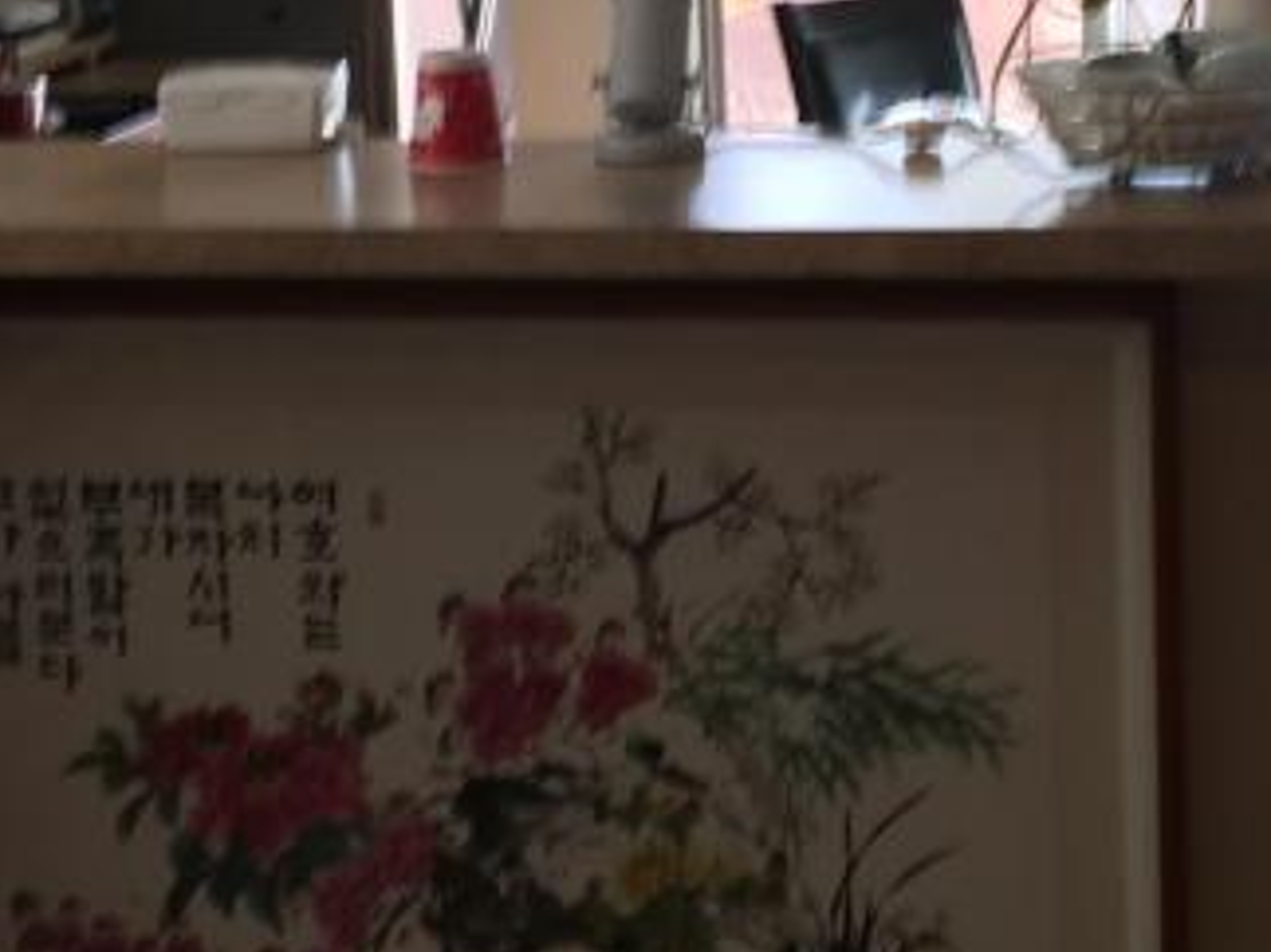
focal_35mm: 92
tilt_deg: -5.1
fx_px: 3377
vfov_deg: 15.8
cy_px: 59
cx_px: 626
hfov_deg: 21.3
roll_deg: +1.1
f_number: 2.2
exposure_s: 1/30
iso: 50
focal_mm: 4.15
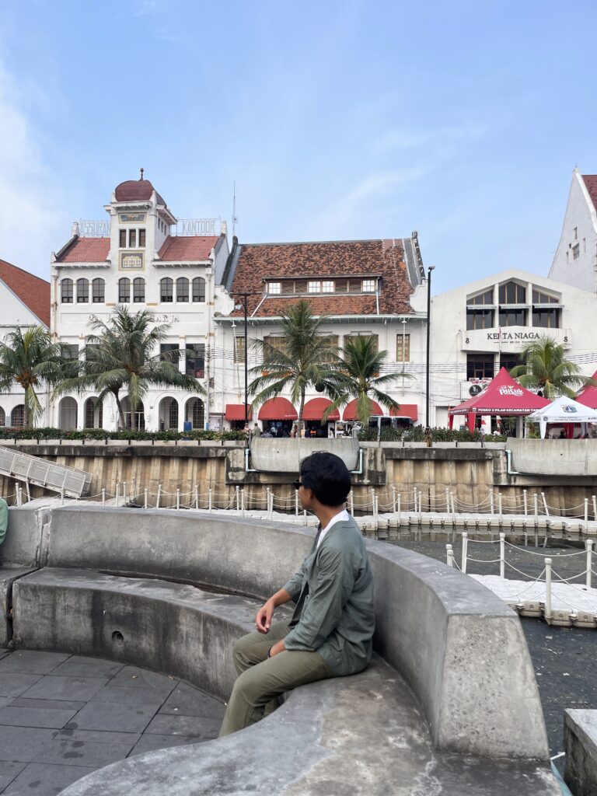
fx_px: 598
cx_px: 298
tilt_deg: +3.0
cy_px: 398
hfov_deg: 53.1
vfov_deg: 67.3
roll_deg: -0.3
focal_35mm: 26
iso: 32
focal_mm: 4.2
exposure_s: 1/1052
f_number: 1.6
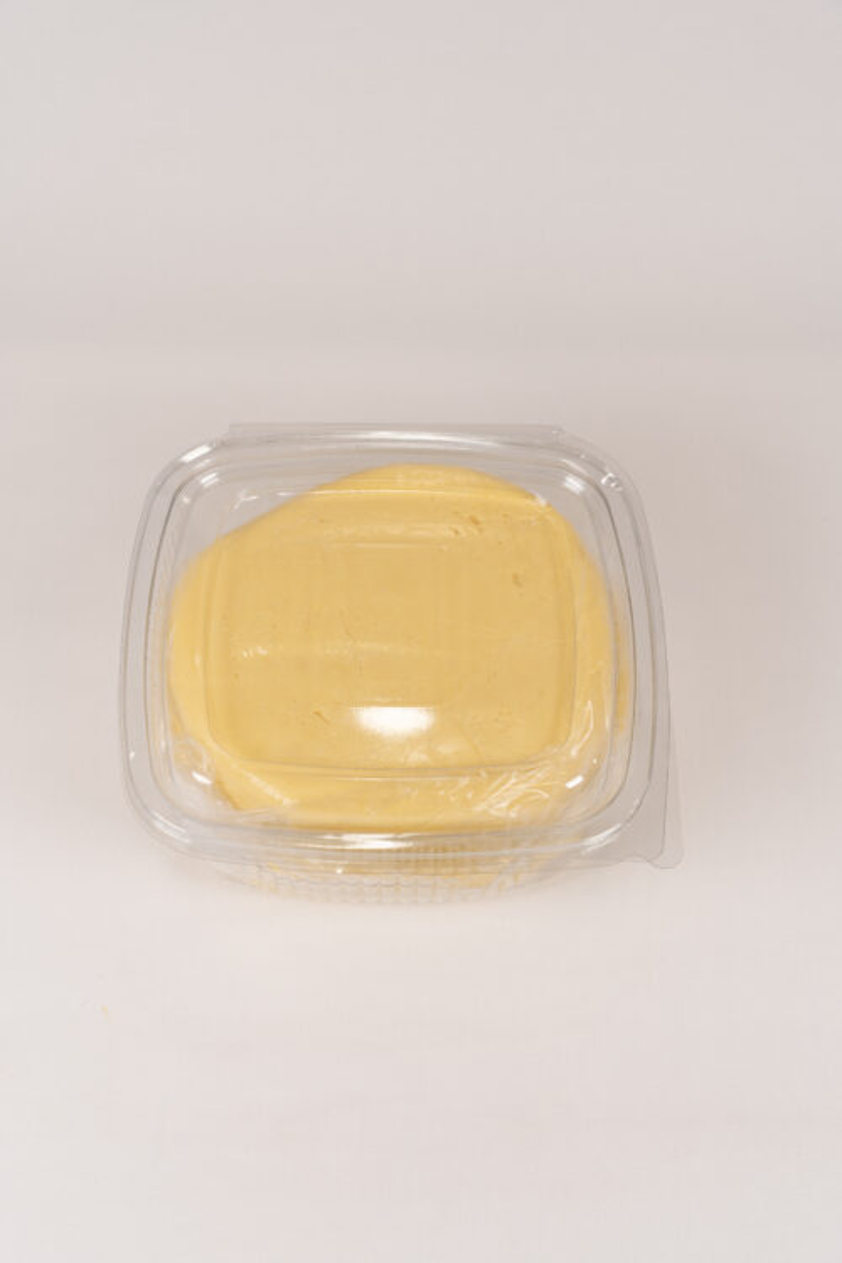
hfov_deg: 24.2
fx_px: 1961
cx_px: 421
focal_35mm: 56
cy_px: 632
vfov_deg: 35.7
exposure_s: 1/100
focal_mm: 55.9
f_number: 8
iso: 100
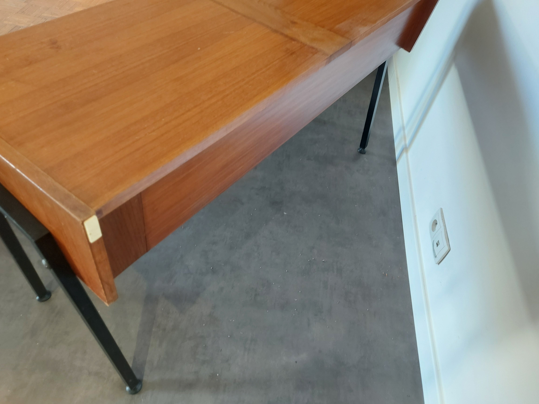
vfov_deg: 56.8
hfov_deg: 71.6
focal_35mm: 24
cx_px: 270
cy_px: 202
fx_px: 374
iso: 250
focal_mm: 5.23
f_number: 1.8
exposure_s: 1/50
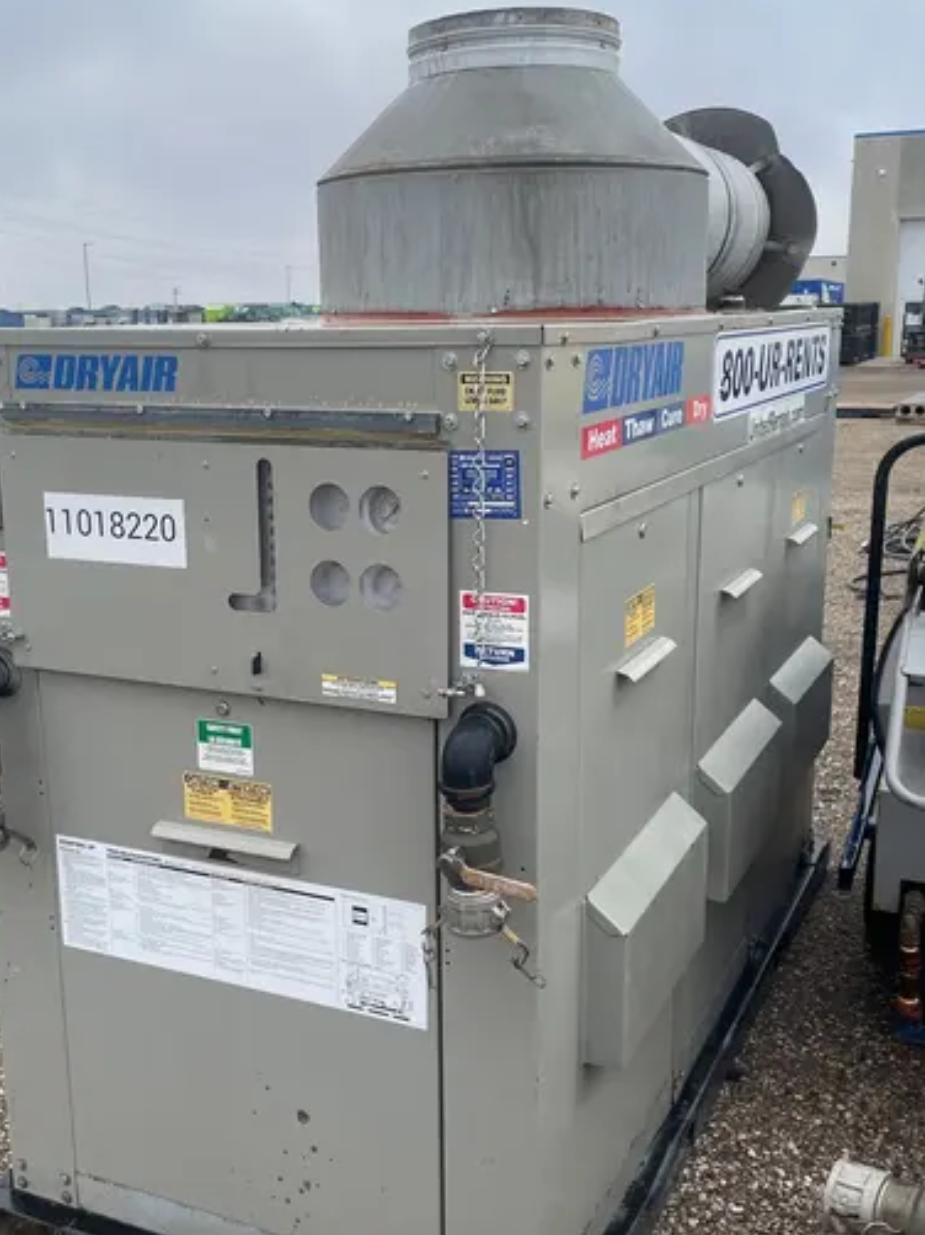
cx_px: 426
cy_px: 673
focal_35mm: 38
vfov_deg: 48.9
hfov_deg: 37.7
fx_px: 1355
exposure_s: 1/662
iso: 32
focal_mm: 4.2
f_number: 1.6
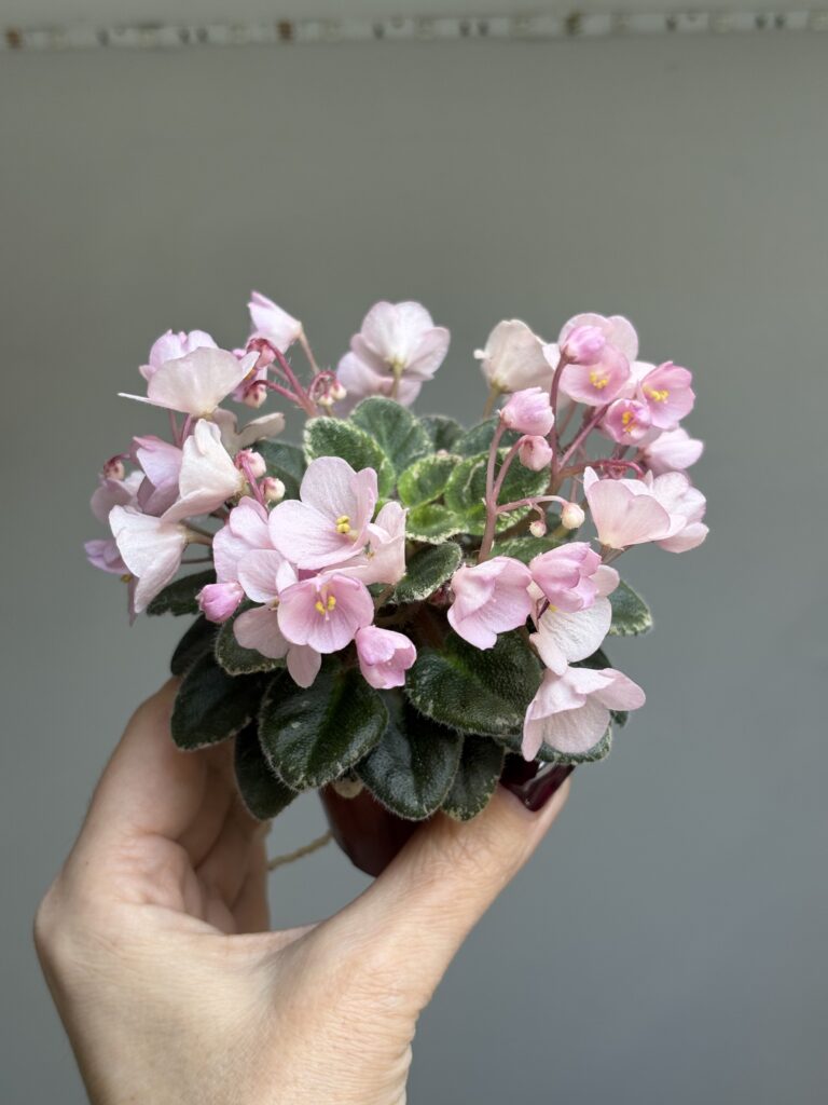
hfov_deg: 28.0
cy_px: 552
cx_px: 414
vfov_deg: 36.8
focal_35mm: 52
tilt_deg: -33.3
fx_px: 1658
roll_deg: +5.1
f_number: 1.6
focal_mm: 5.96
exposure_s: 1/109
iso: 50
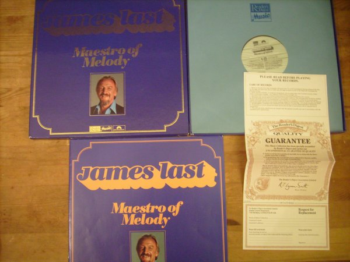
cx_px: 175
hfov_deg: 52.6
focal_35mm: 35
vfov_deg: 40.7
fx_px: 354
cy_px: 131
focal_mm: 5.8
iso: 200
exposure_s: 1/6
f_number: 2.8
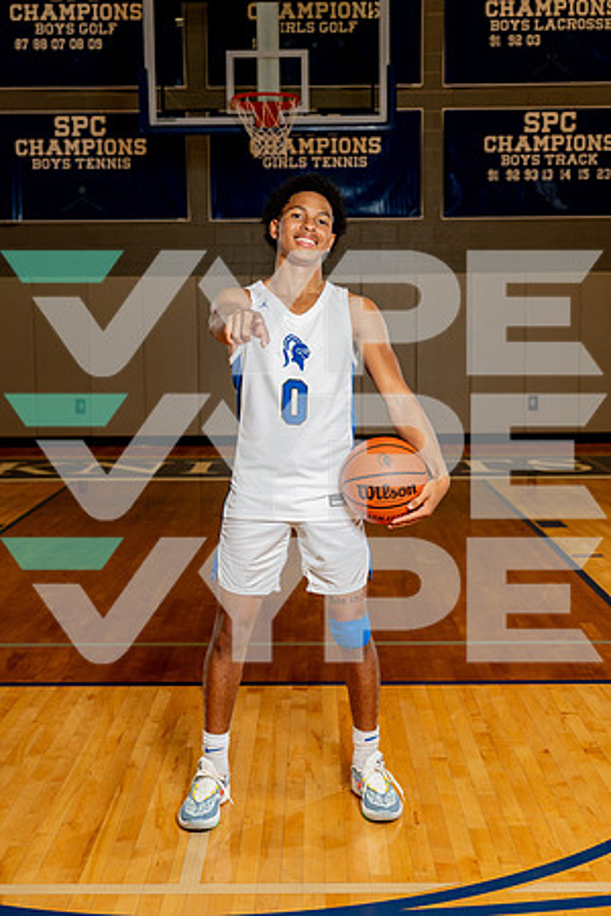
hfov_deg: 30.5
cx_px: 306
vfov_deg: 44.5
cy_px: 458
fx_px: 1120
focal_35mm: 44
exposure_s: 1/250
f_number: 4
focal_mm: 44
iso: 250
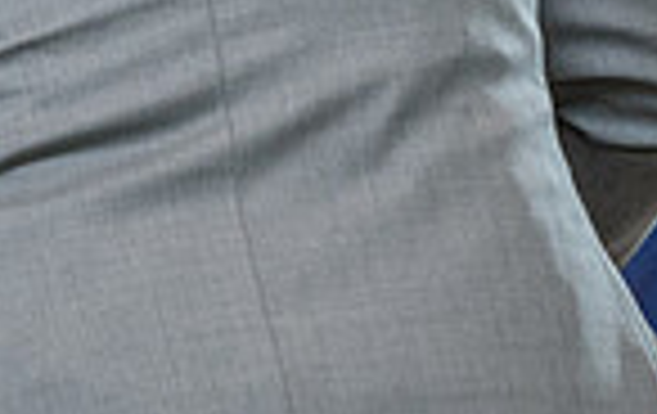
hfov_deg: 4.9
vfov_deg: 3.1
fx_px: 7681
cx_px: -298
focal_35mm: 428
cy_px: -312
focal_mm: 70
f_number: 4
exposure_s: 1/250
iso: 2000
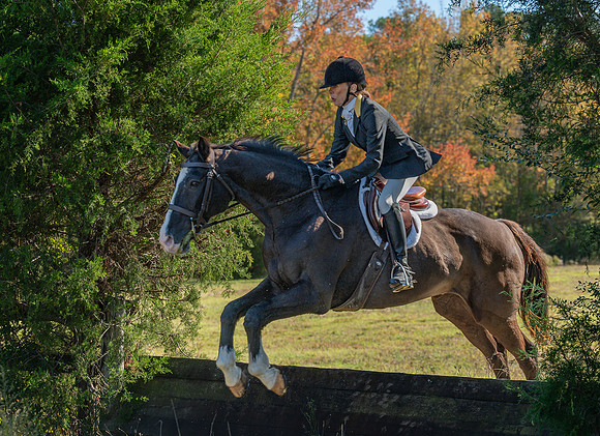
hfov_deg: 24.0
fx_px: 1410
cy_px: 213
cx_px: 294
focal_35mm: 82
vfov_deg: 17.6
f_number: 4
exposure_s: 1/640
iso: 500
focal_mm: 70
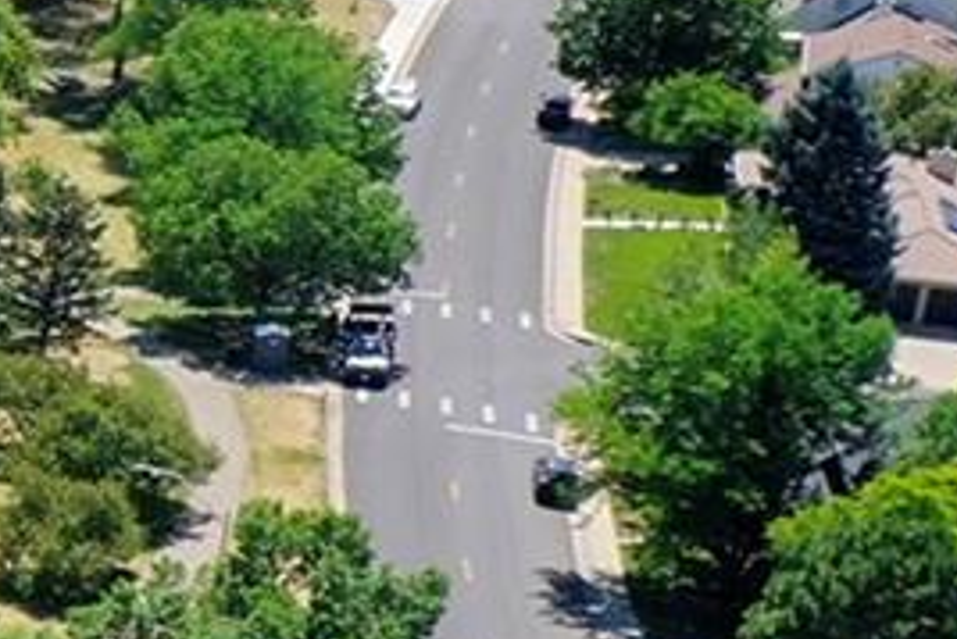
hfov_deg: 9.8
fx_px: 4442
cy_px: 478
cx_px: -1789
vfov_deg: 8.2
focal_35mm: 167
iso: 100
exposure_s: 1/320
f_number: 5.6
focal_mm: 10.26
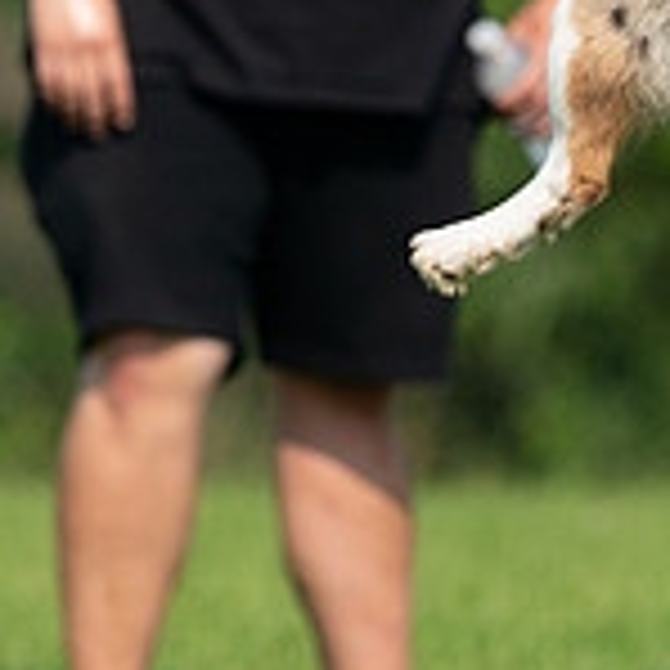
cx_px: 288
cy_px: -142
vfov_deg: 1.3
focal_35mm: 1334
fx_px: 29212
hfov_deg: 1.3
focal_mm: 404
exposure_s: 1/4000
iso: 800
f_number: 6.3
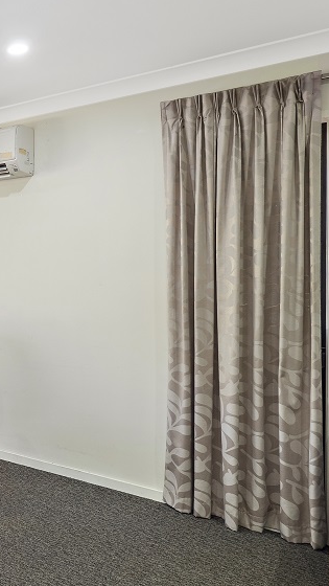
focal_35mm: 35
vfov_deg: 56.6
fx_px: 543
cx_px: -122
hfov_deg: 27.0
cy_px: 296
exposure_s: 1/5
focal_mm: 9
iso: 200
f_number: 5.6
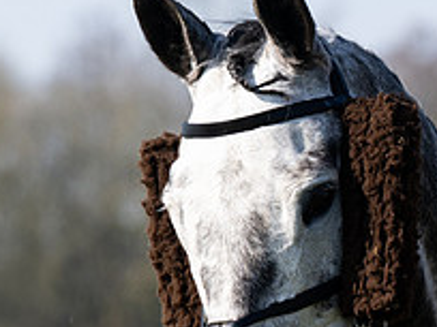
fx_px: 7562
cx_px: 485
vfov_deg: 2.5
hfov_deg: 3.3
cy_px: 246
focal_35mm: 599
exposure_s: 1/1250
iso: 200
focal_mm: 150
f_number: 5
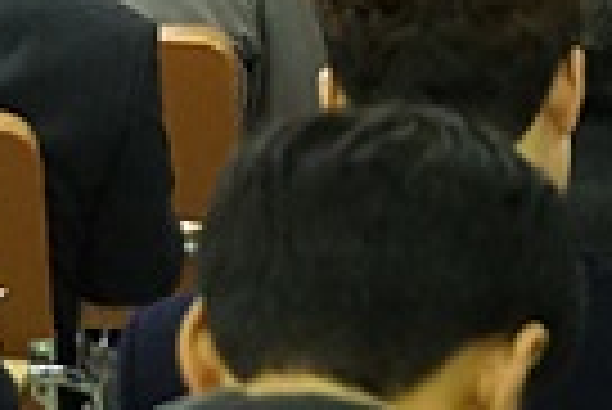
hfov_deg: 6.0
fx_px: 5866
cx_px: 65
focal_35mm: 345
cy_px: -396
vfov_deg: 4.0
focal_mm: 43
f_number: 5.6
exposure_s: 1/60
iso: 3200
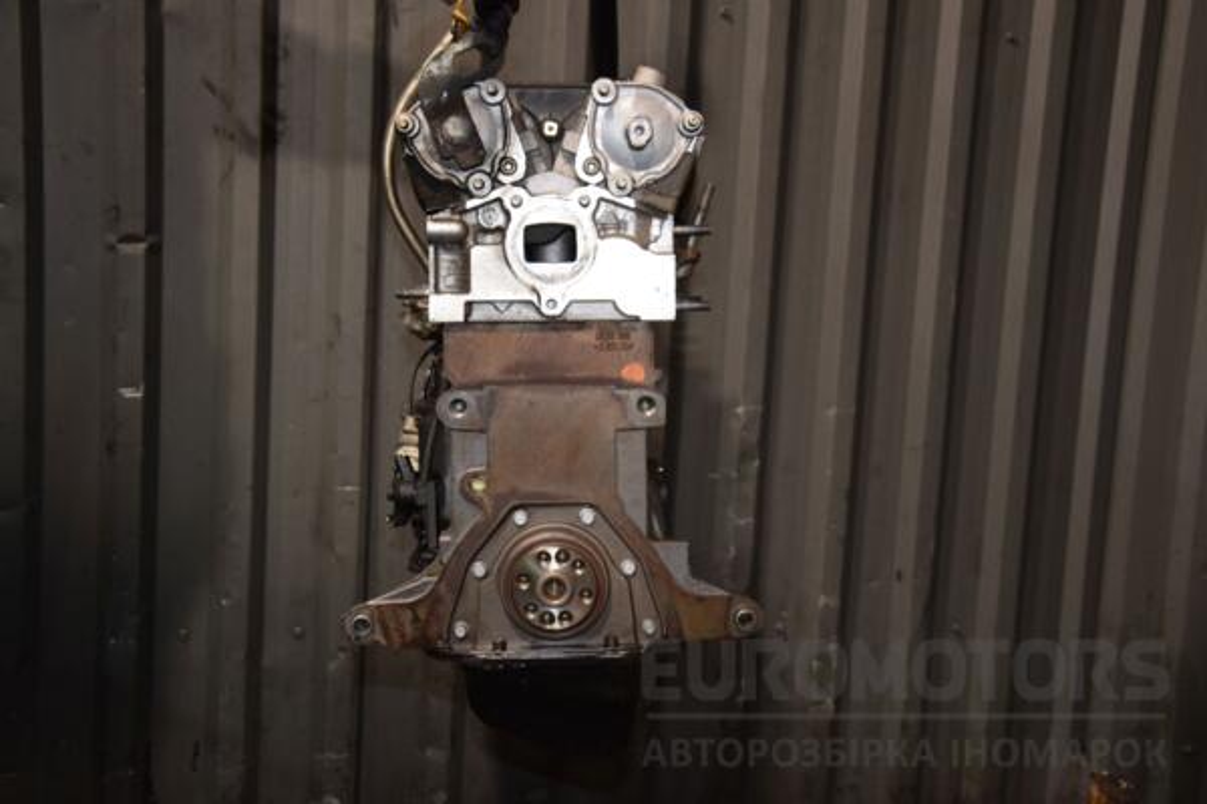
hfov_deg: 41.1
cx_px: 604
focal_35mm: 48
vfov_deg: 28.1
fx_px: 1609
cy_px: 402
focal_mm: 32
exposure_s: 1/60
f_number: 5
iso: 800
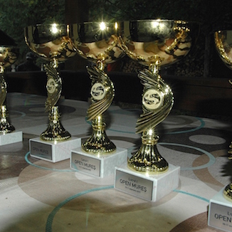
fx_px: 326
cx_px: 97
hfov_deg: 39.1
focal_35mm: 43
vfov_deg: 39.2
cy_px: 117
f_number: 13
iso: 250
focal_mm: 22
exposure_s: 1/30
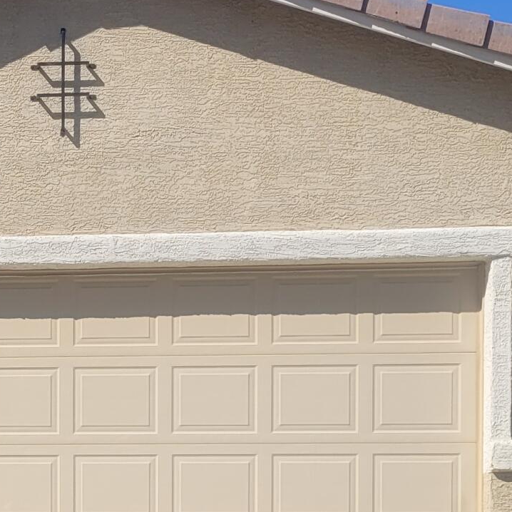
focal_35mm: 96
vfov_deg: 17.8
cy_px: 486
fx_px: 1606
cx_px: -116
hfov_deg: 17.2
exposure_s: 1/3117
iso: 40
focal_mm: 5.4
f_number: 1.8
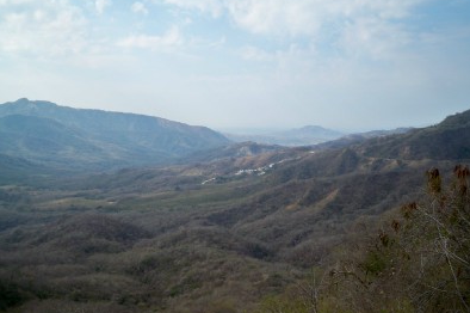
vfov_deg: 35.9
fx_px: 483
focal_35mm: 37
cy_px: 145
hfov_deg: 51.9
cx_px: 237
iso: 64
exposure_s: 1/400
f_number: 4.7
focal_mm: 6.3
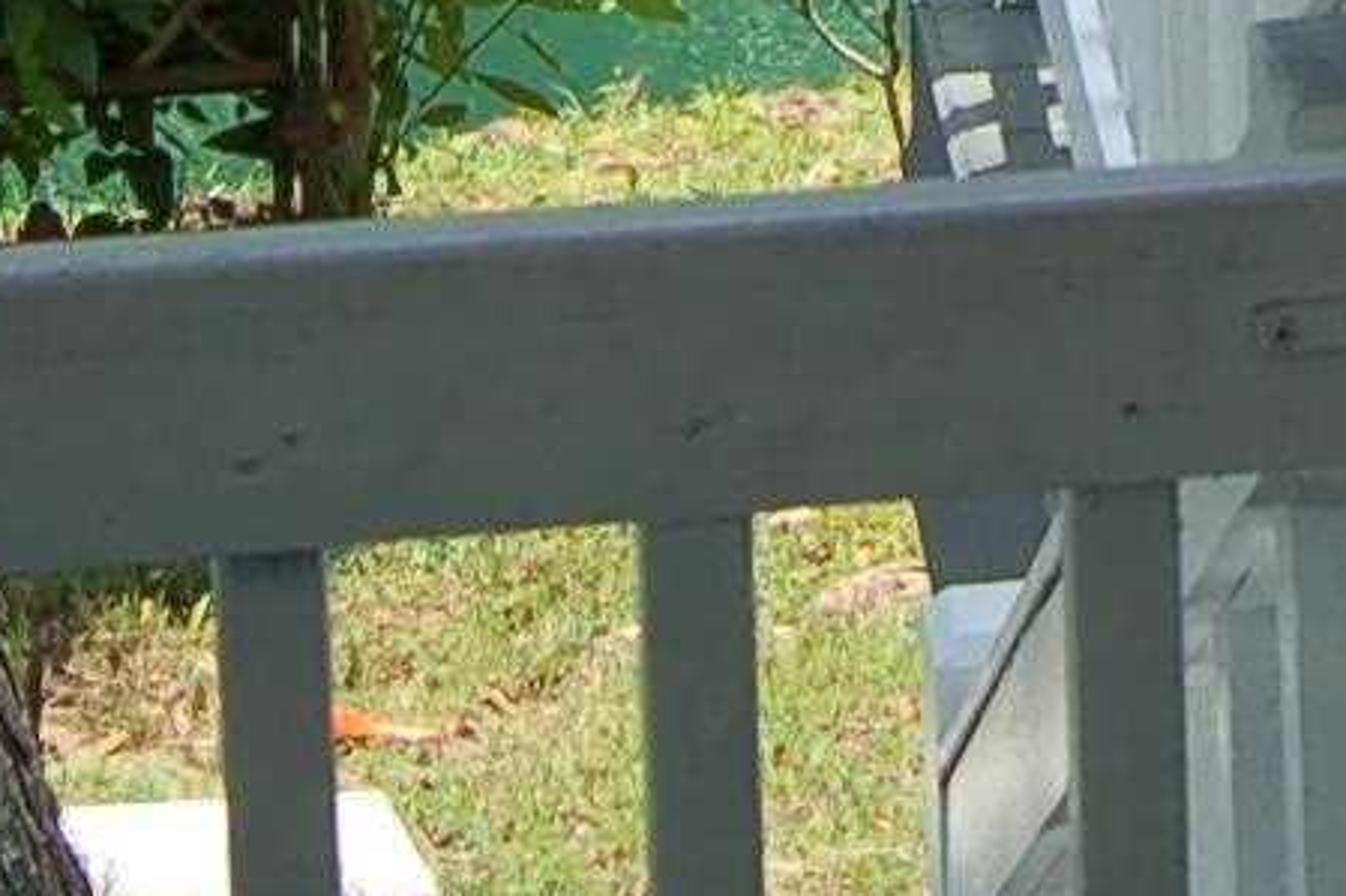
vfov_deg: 3.4
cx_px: 1640
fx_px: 15024
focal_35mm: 402
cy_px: -1591
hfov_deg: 5.1
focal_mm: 40
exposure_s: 1/250
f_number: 8
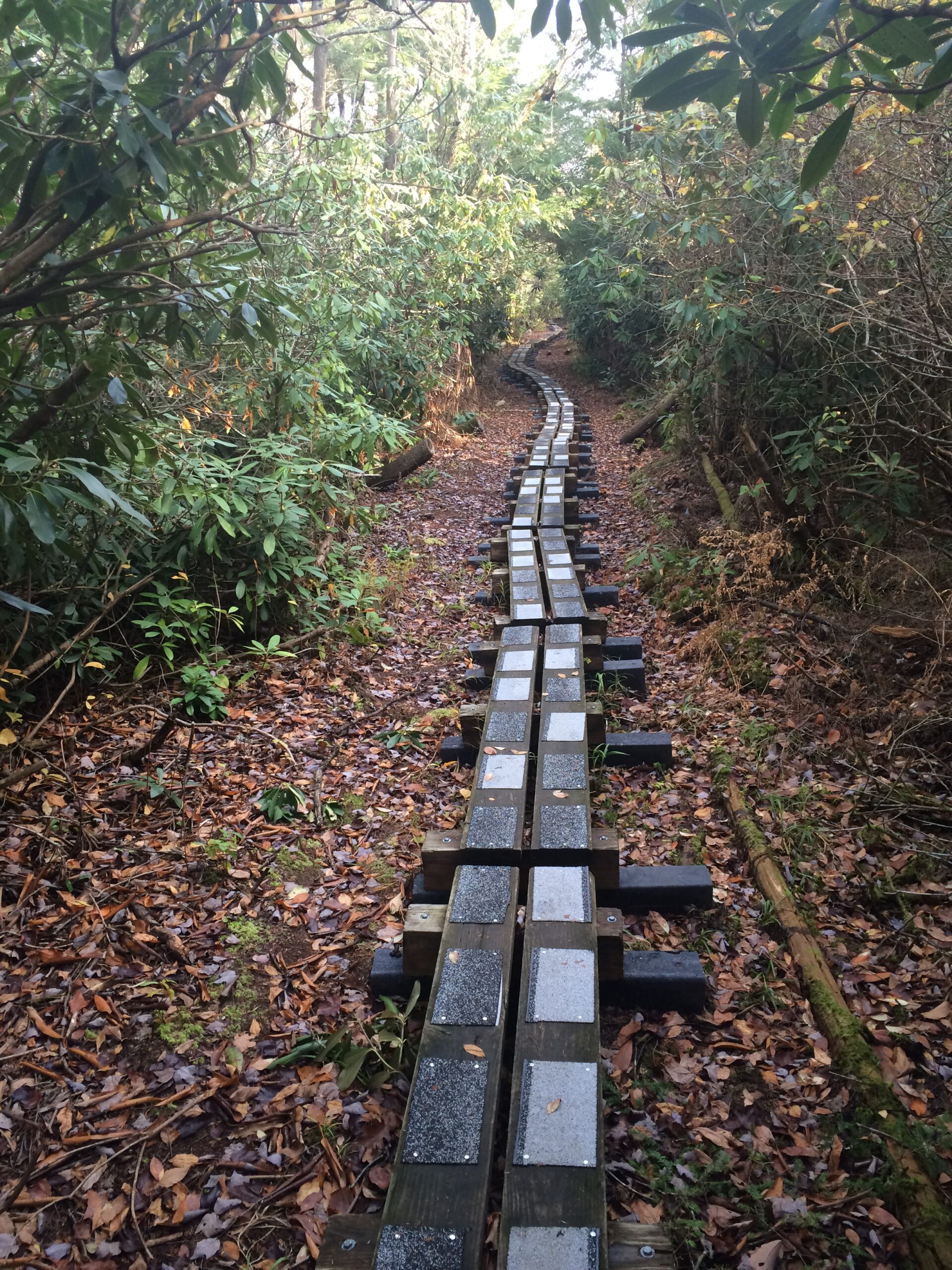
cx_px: 476
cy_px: 635
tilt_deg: -17.3
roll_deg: +2.9
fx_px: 1063
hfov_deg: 48.2
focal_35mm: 29
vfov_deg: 61.7
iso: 40
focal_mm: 4.15
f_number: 2.2
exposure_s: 1/40
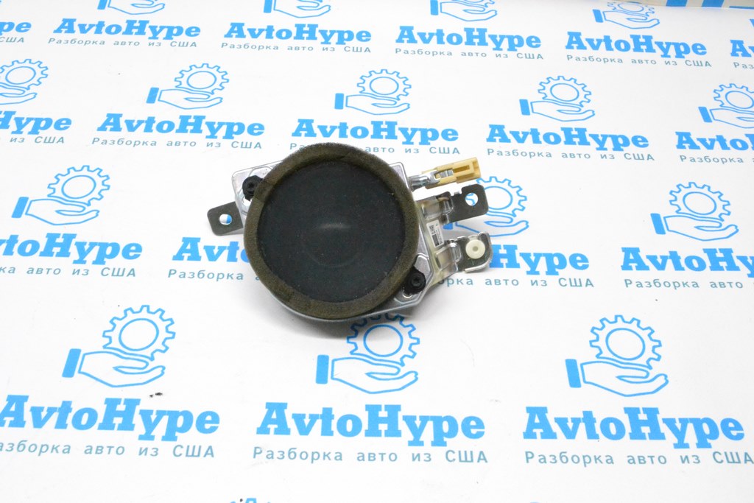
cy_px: 252
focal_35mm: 36
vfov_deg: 36.9
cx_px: 377
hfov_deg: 53.1
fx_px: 754
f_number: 14
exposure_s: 1/80
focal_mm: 24
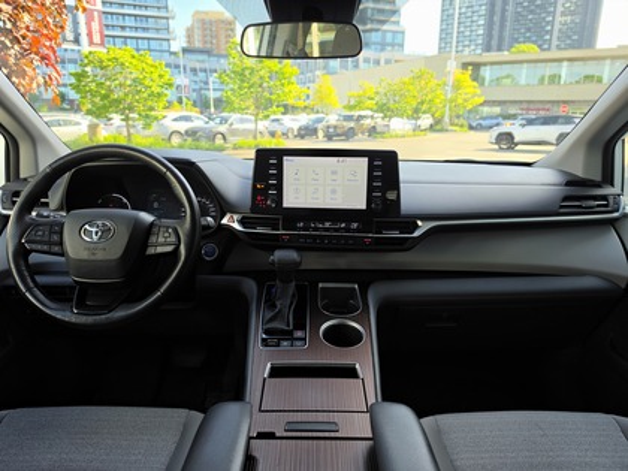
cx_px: 314
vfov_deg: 58.9
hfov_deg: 73.9
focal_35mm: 23
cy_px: 236
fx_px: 417
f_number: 1.4
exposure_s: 1/359
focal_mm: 6.5
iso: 20
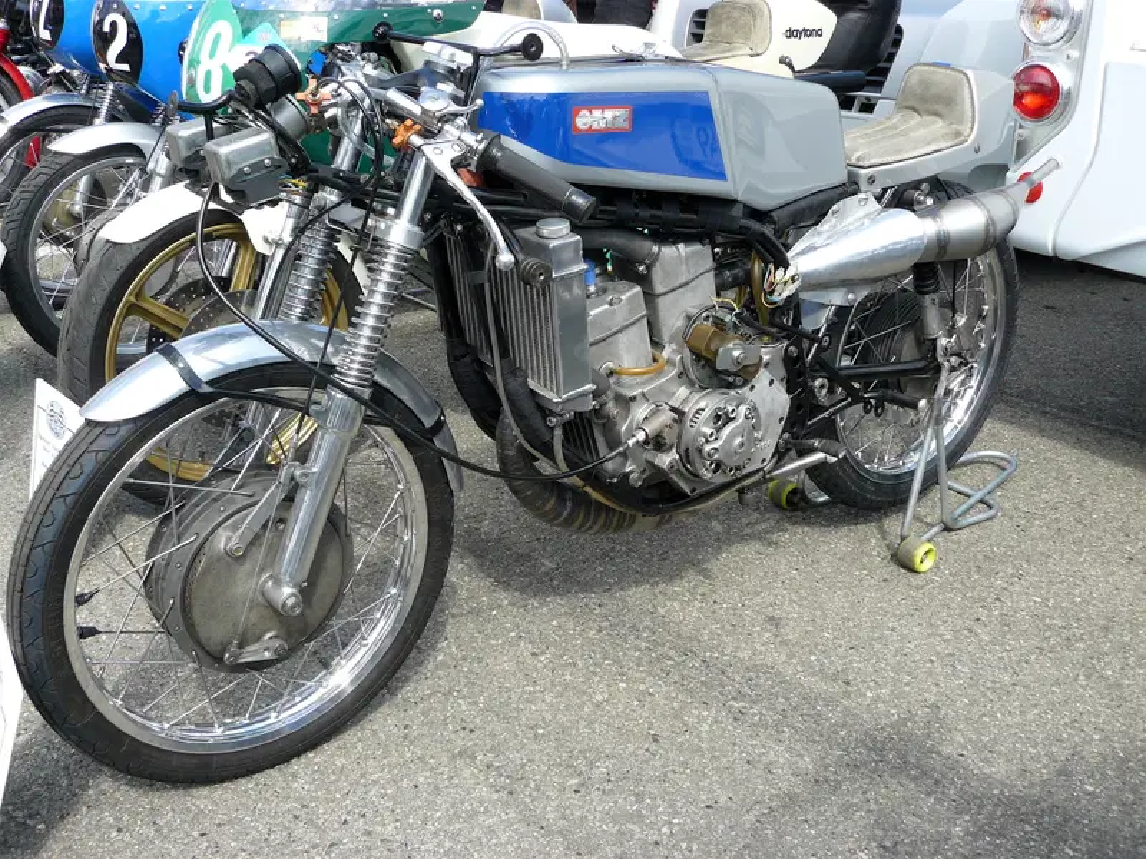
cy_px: 430
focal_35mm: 36
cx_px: 573
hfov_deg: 51.4
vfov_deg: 39.7
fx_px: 1192
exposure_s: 1/200
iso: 100
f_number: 5
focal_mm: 6
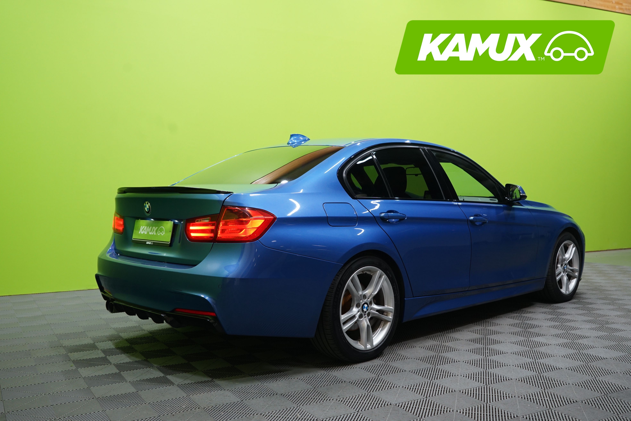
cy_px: 210
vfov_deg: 38.9
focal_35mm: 34
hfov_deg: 55.8
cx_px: 316
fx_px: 596
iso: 800
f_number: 5.6
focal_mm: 34
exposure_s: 1/20
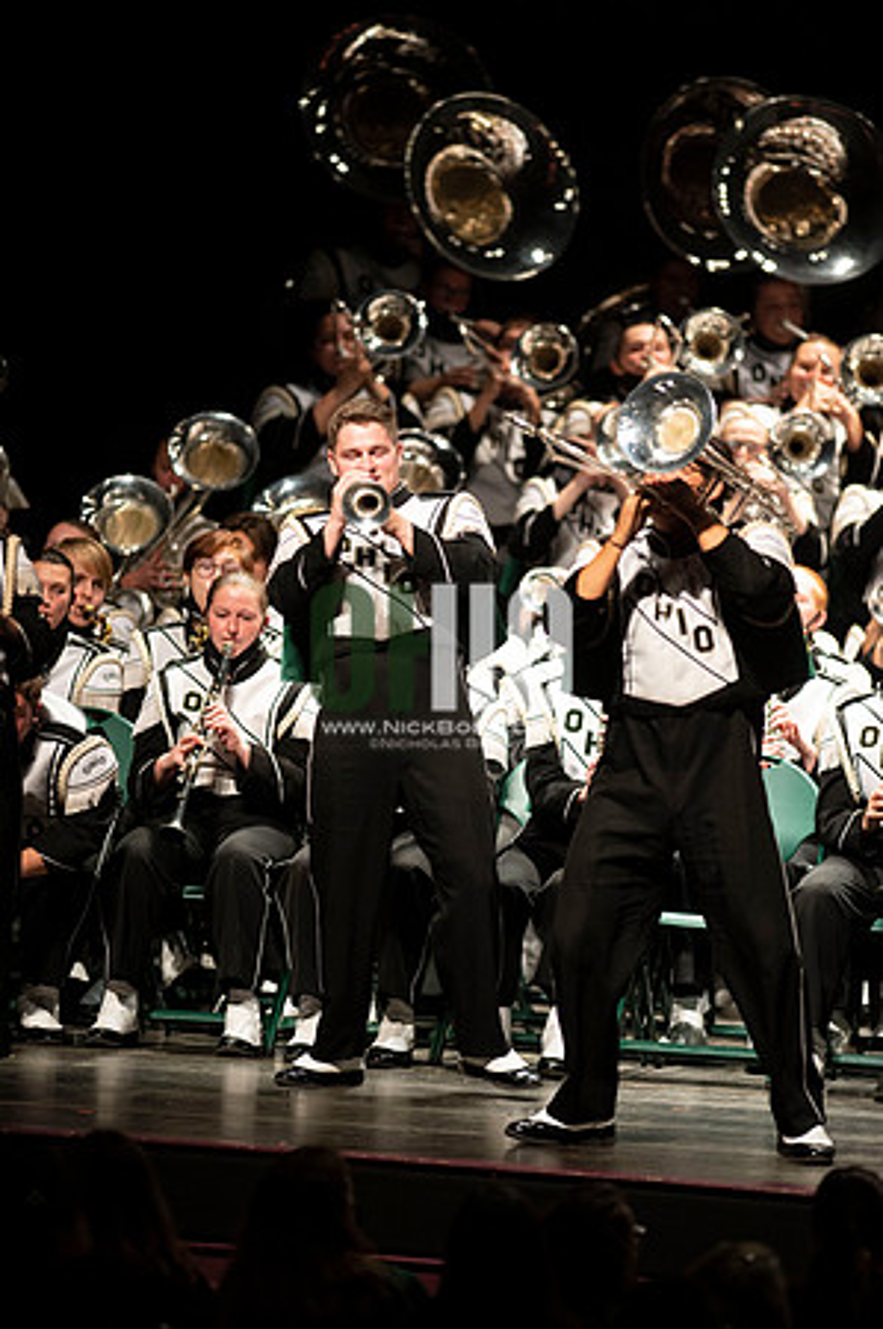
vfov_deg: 6.9
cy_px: 664
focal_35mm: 300
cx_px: 442
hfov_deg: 4.6
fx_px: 11062
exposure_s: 1/500
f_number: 2.8
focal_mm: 300
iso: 3200
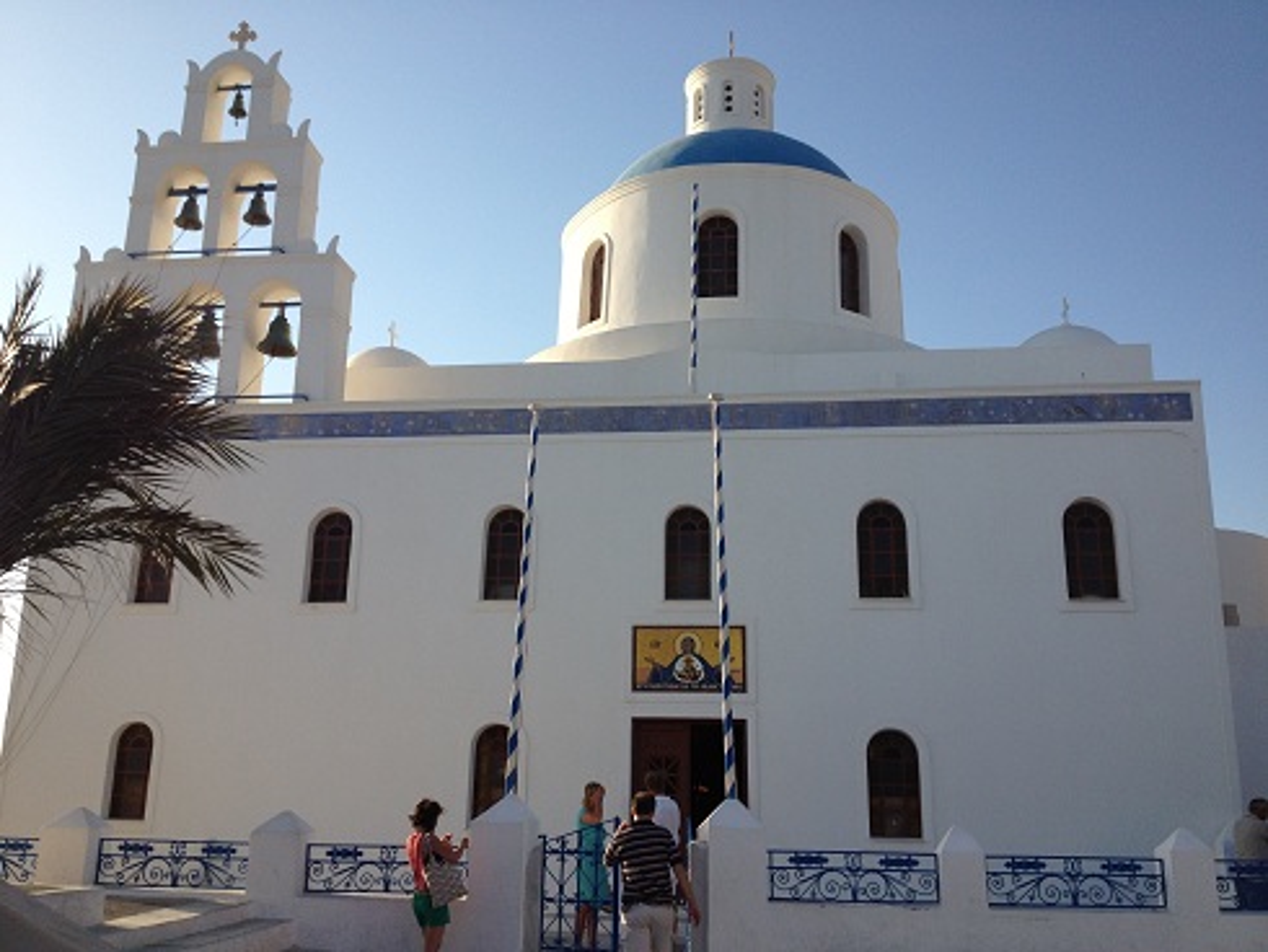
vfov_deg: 40.7
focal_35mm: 35
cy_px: 476
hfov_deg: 52.6
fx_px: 1283
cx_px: 634
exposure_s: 1/1493
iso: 64
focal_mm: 4.28
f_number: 2.4
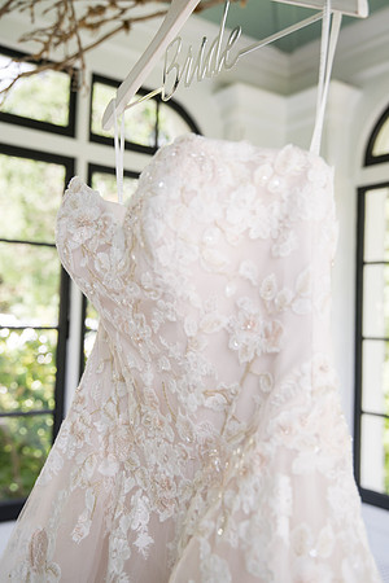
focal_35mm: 40
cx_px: 194
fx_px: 648
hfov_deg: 33.4
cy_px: 292
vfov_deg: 48.5
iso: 500
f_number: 4
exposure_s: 1/320
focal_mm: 40
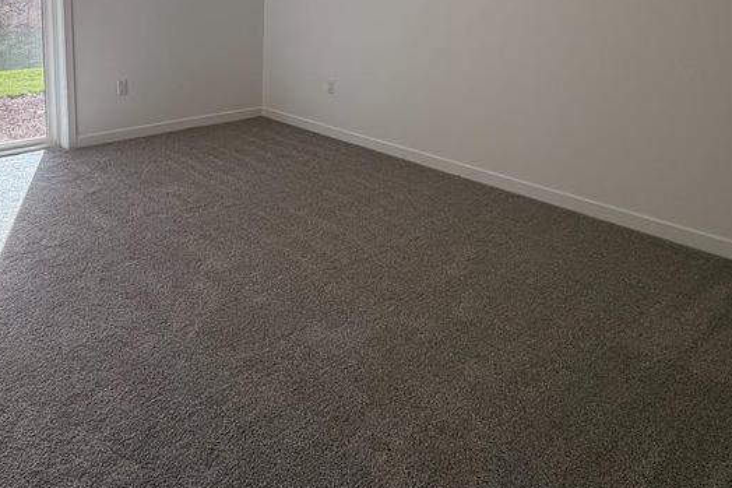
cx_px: 235
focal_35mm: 30
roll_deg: +0.0
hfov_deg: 60.3
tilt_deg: -9.0
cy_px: 76
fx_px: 610
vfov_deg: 41.1
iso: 80
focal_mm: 2.22
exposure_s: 1/120
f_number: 2.2
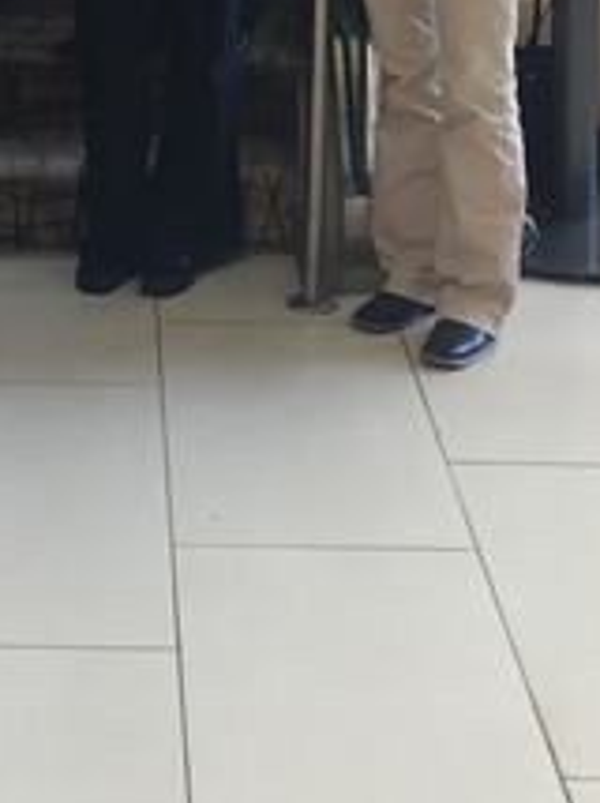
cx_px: 129
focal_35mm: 95
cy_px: -383
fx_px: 2200
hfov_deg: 15.4
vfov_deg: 18.4
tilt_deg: -3.1
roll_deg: -0.7
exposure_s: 1/30
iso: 64
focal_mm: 4.15
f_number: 2.2
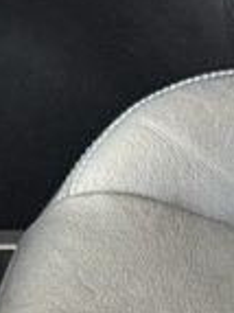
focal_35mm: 172
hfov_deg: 8.2
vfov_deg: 9.9
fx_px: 1553
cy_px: 775
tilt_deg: -52.5
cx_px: 466
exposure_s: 1/56
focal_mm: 6.76
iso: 250
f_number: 1.78
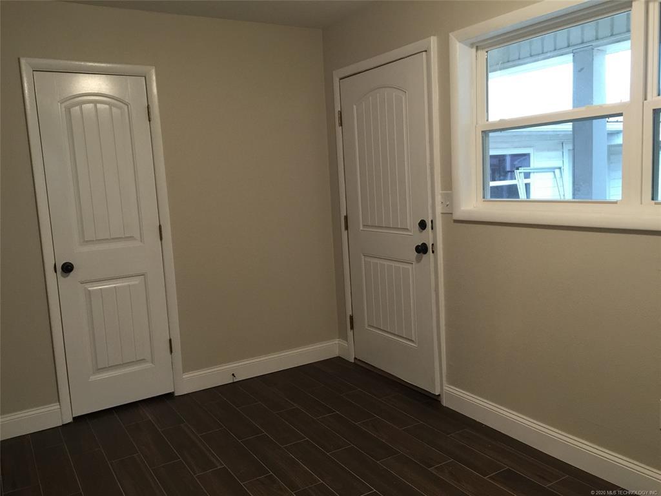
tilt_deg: -7.0
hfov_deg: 61.7
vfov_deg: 48.2
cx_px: 330
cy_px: 248
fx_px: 554
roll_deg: +3.8
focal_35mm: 29
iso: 125
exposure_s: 1/15
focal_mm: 4.15
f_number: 2.2
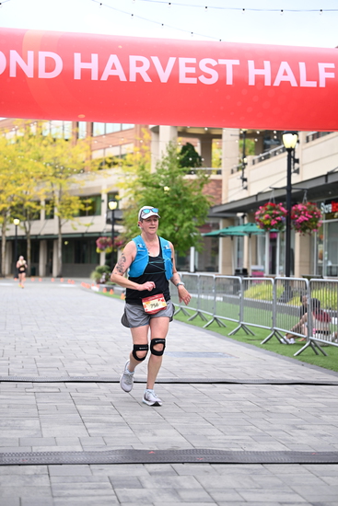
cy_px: 253
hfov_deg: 19.5
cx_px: 169
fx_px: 985
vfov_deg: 28.8
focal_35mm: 70
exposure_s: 1/1250
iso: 640
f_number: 2.8
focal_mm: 70
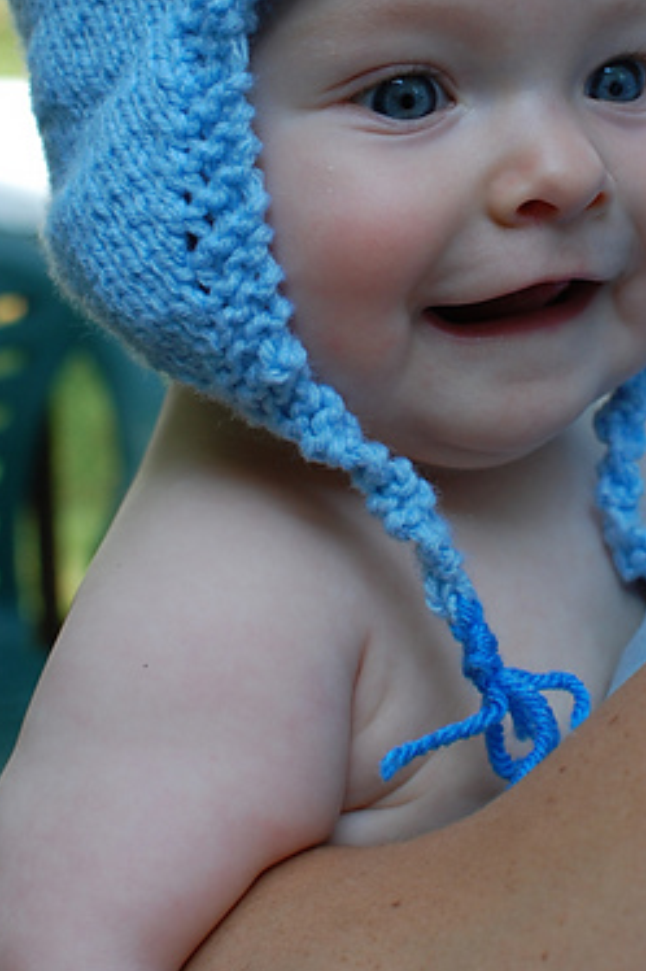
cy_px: 306
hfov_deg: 15.2
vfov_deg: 22.6
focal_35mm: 90
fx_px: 2421
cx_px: 451
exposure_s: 1/125
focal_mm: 35
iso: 250
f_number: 5.6
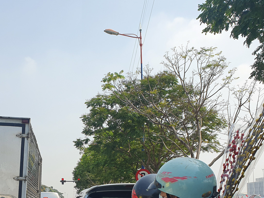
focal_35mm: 48
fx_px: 366
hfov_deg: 39.0
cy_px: 176
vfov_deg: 29.1
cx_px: 82
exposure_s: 1/1460
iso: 50
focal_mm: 4.32
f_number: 2.4
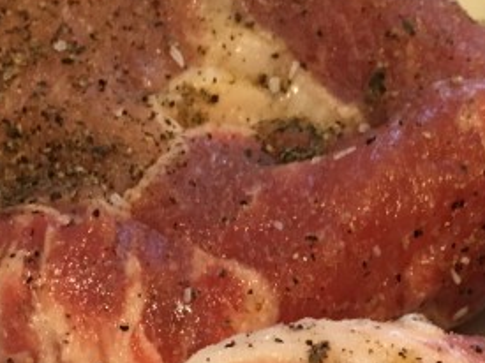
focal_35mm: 108
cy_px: 485
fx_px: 1513
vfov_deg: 13.2
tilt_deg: -59.0
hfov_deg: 17.8
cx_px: 483
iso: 125
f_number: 2.2
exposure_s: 1/30
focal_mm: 4.15
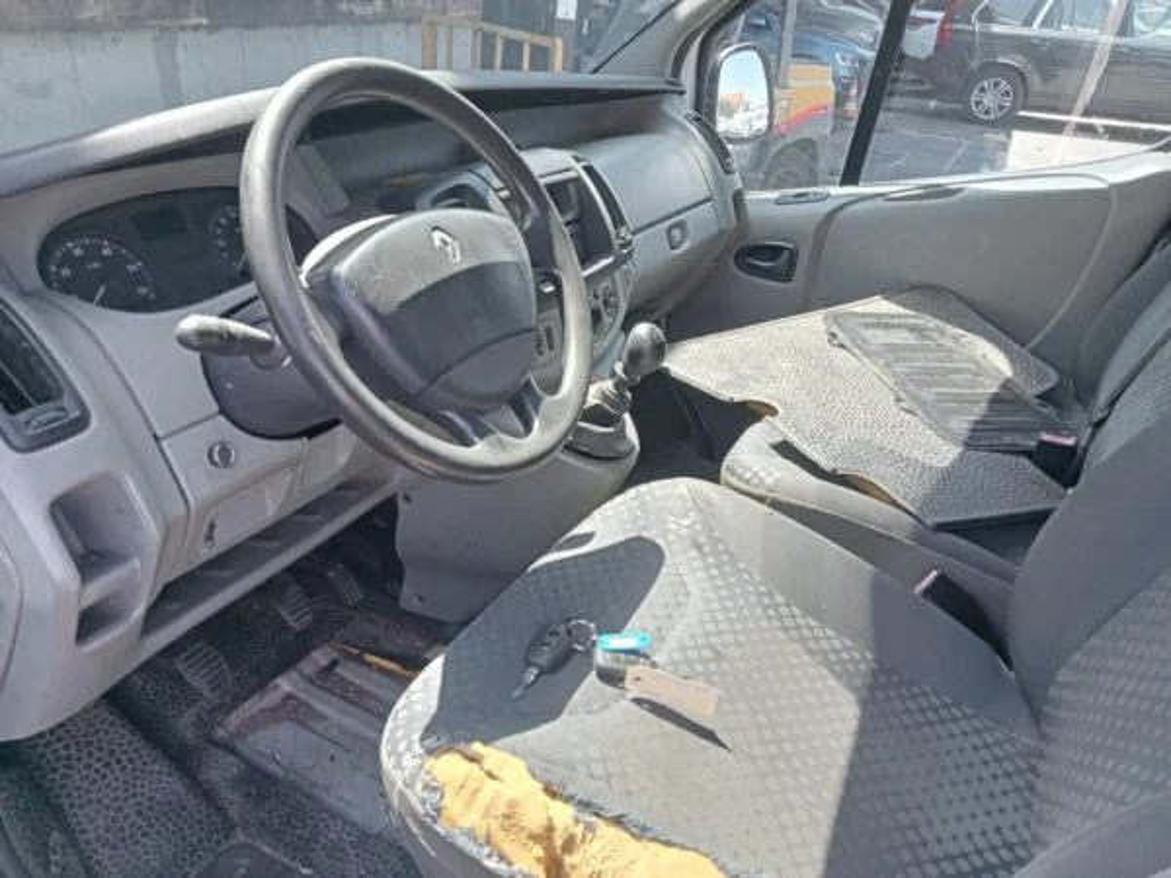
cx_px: 586
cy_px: 439
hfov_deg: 63.4
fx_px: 947
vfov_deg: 49.7
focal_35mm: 28
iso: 100
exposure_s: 1/144
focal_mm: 3.46
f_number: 2.2
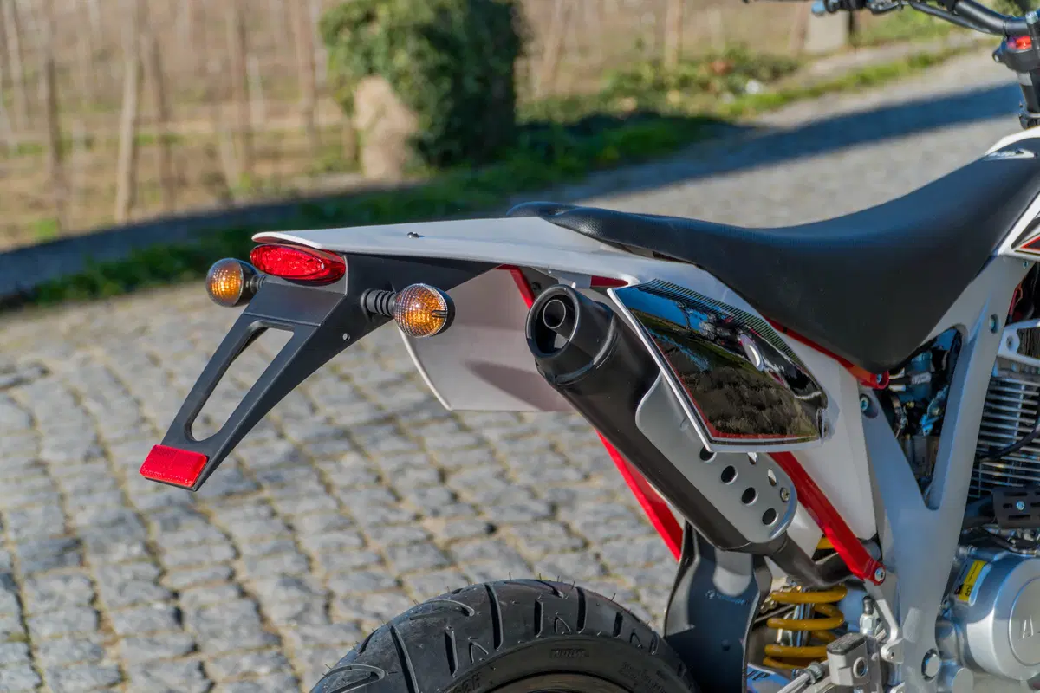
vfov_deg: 17.8
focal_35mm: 76
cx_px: 520
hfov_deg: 26.5
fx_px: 2210
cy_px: 346
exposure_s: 1/1250
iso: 100
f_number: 4
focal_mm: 51
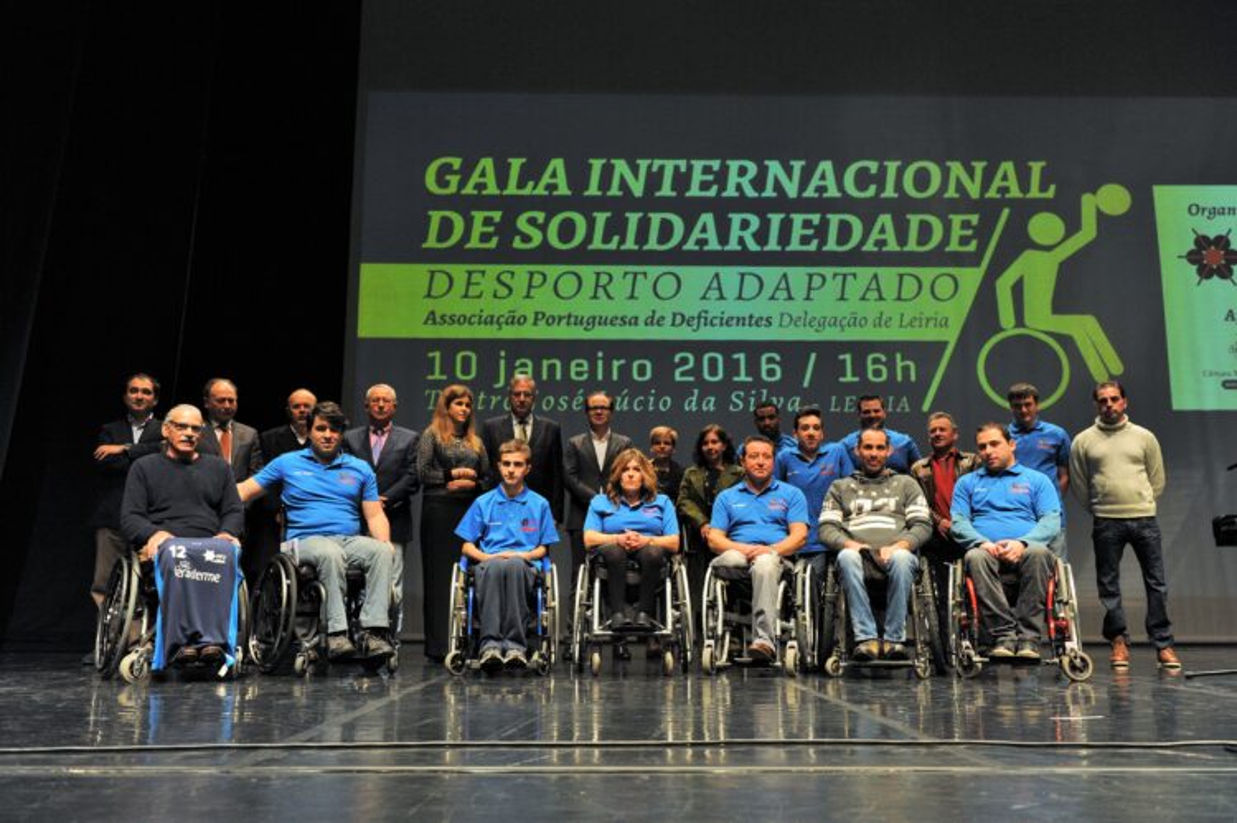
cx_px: 618
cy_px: 412
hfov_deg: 58.7
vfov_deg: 41.1
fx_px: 1099
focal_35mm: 32
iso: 1600
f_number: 5
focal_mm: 32
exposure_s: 1/50
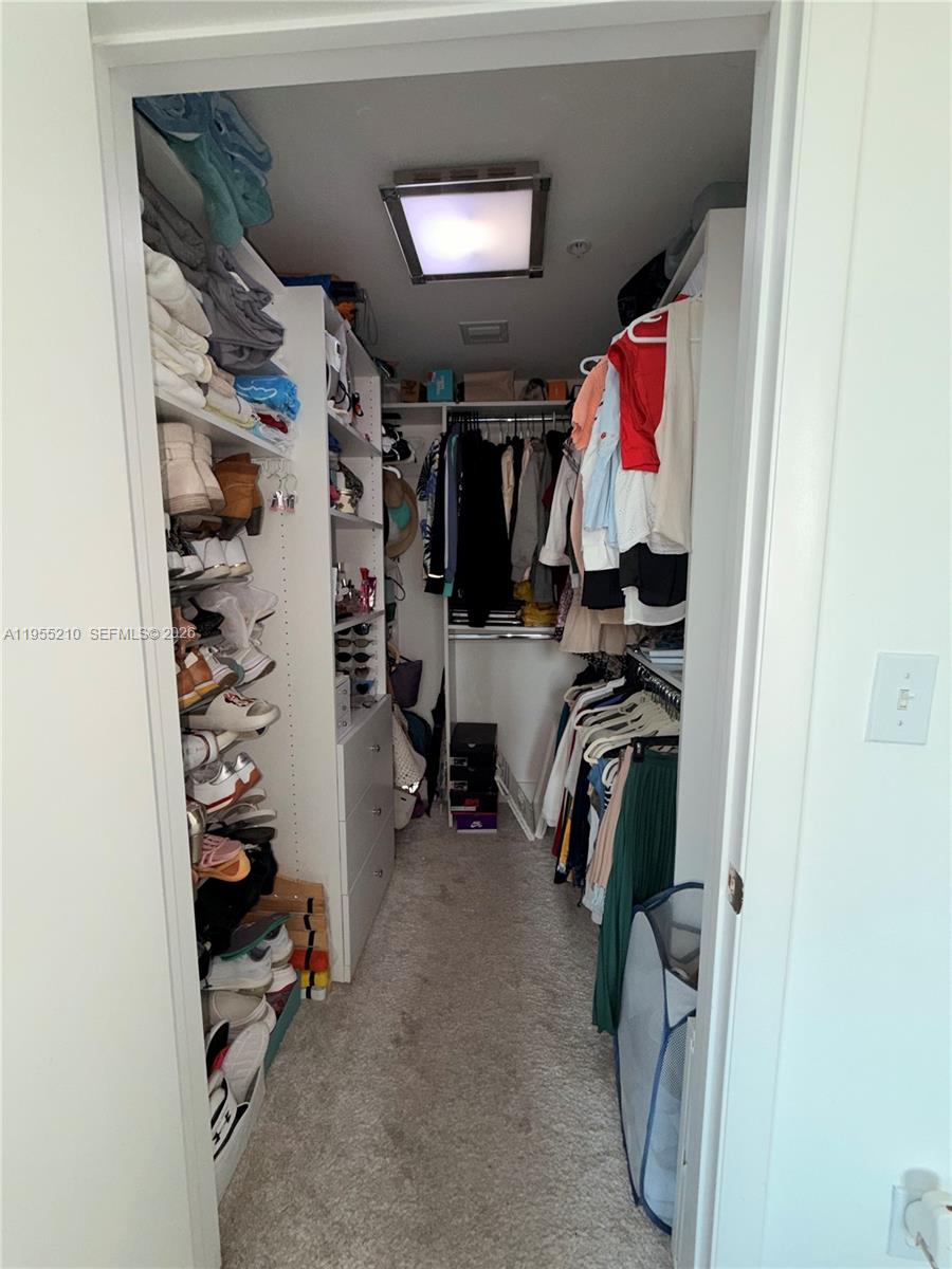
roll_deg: +0.4
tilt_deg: -7.2
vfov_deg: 102.1
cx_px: 476
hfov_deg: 85.7
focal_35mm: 14
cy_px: 634
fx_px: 513
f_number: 2.2
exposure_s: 1/60
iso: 80
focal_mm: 2.22
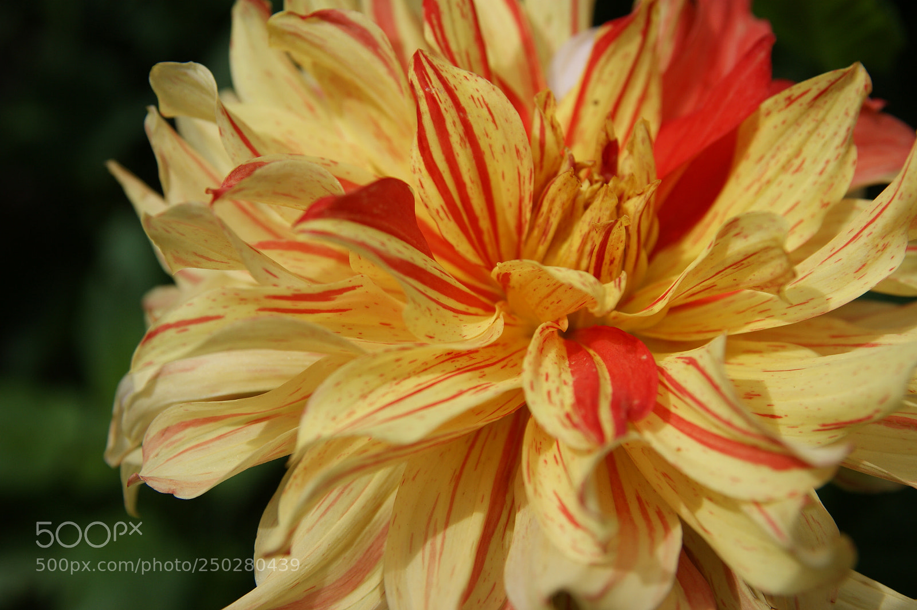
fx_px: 1069
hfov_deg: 46.4
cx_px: 458
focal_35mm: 42
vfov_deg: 31.9
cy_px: 305
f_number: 5.6
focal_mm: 28
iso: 100
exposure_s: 1/1000
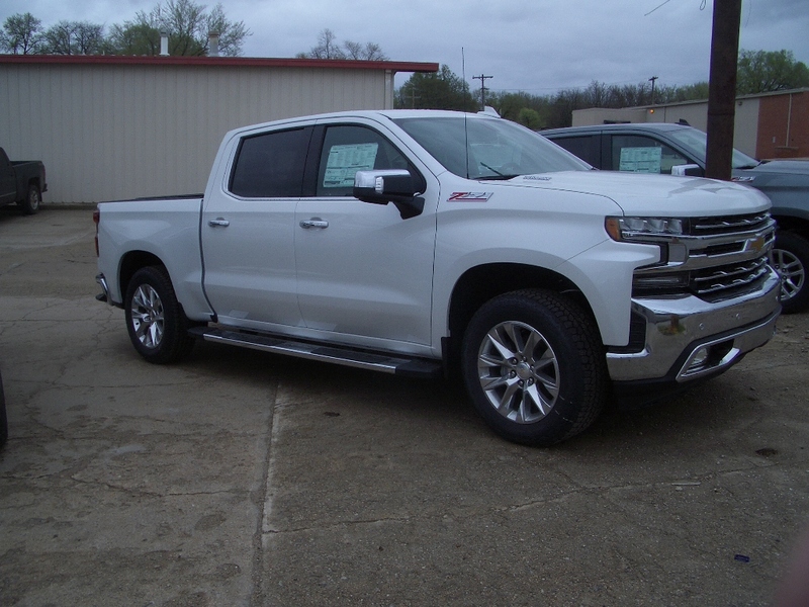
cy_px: 304
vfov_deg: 40.7
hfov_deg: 52.6
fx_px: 818
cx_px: 404
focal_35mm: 35
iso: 50
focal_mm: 5.8
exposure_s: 1/400
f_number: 4.3
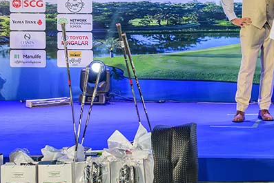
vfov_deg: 17.6
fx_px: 571
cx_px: 303
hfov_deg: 25.0
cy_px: -19
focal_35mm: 75
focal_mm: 31
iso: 3200
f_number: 6.3
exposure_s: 1/250
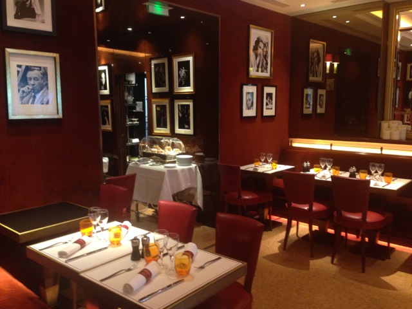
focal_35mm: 33
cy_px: 154
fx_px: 393
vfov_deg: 42.9
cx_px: 206
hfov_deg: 55.4
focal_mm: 4.12
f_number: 2.4
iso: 200
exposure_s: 1/20
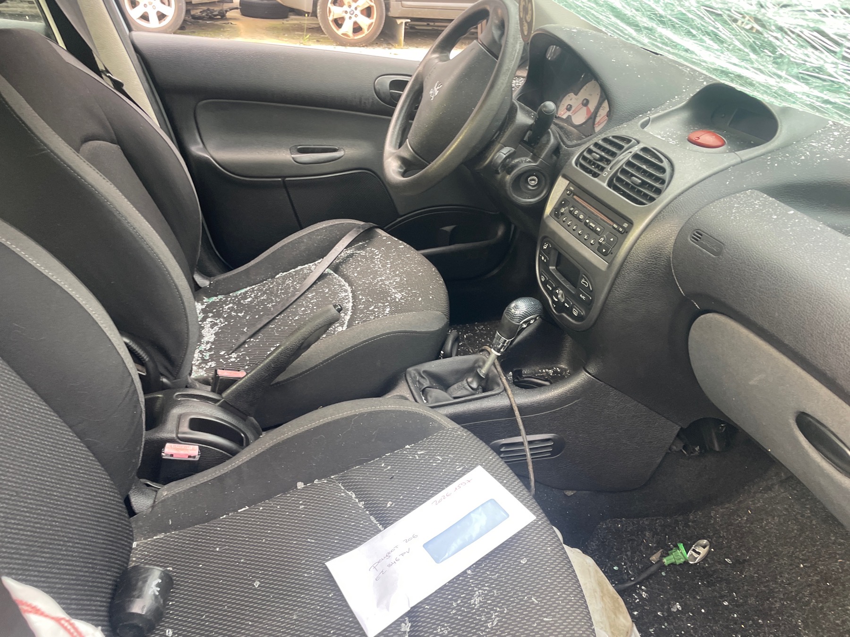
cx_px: 425
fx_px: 638
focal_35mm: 26
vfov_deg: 53.1
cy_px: 318
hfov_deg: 67.3
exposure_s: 1/76
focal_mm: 4.2
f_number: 1.6
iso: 125
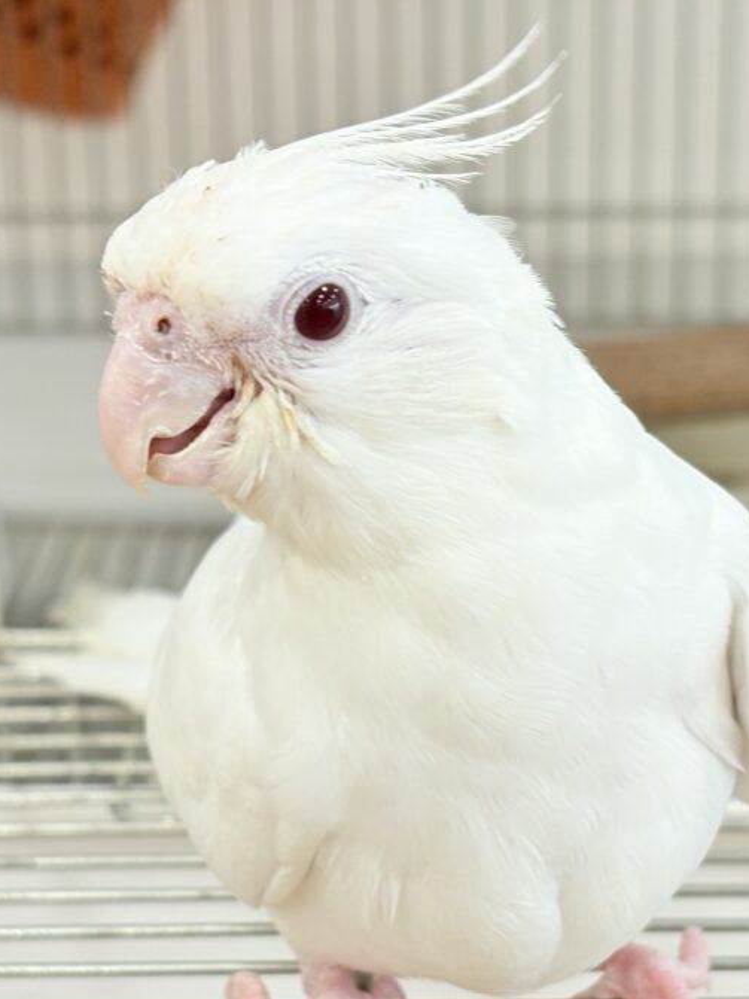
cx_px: 409
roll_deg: +0.0
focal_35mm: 93
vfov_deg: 21.0
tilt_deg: -17.6
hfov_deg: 15.9
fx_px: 2684
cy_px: 634
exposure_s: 1/50
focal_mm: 5.96
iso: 50
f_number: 1.6
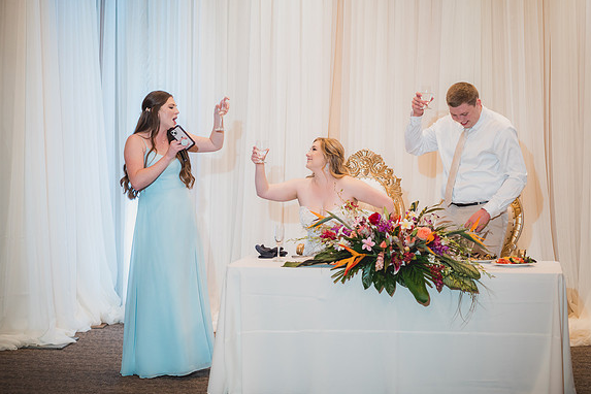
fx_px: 1412
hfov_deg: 23.6
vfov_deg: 15.9
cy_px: 199
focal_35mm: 86
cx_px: 298
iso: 1250
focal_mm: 85
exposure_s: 1/320
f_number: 2.2
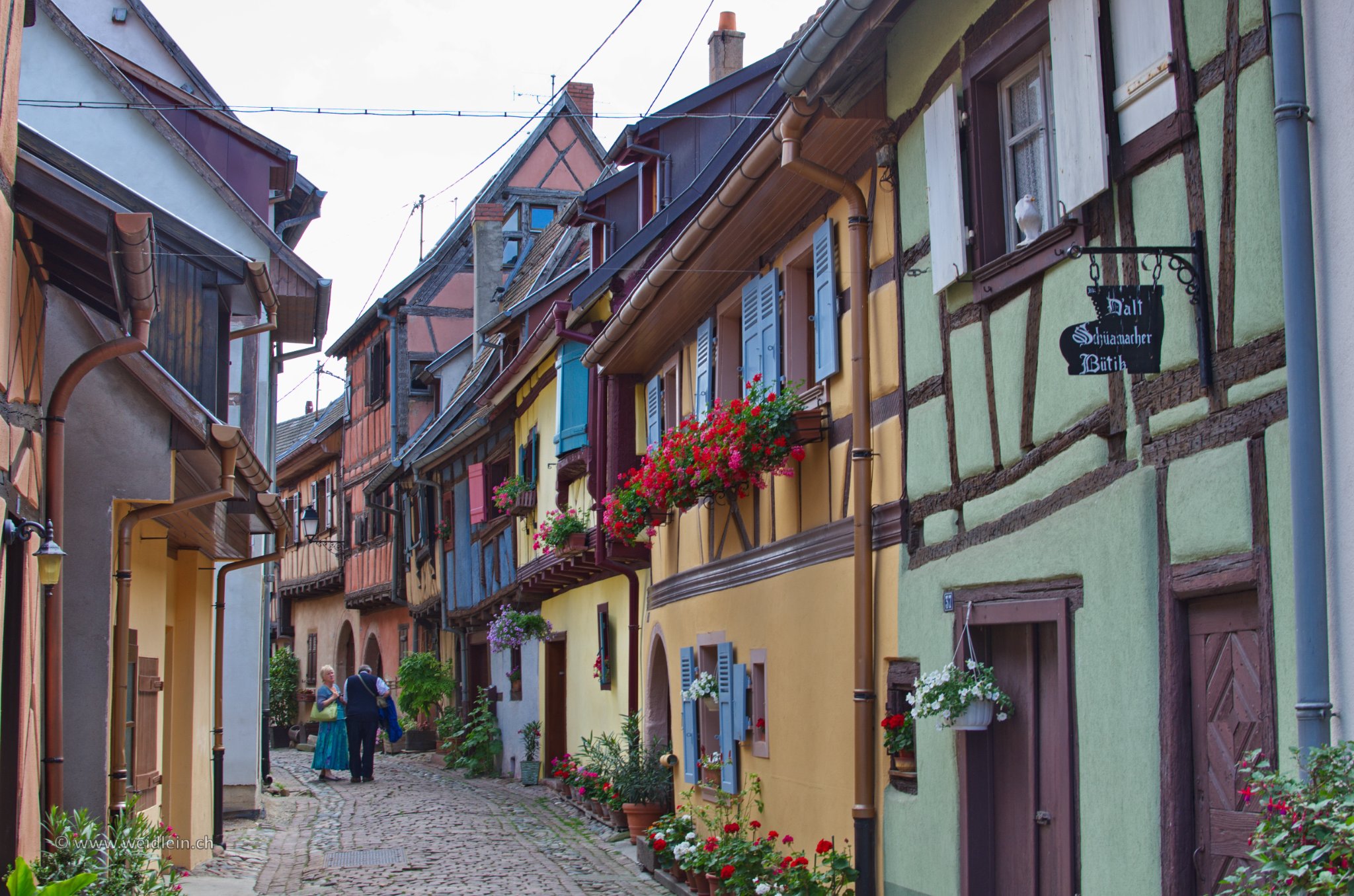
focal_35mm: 52
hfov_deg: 37.9
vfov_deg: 25.6
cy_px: 448
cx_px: 677
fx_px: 1970
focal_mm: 35
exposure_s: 1/40
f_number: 8
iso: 140
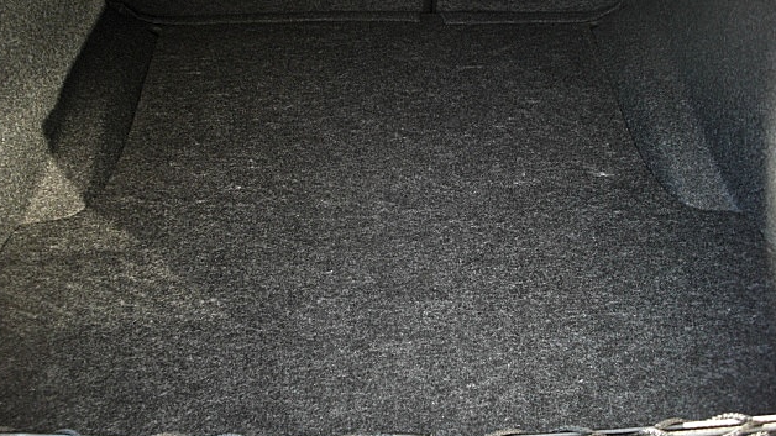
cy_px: 168
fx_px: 823
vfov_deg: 29.6
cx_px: 382
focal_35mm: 40
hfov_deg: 50.5
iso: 400
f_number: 2.8
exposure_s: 1/100
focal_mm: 6.3
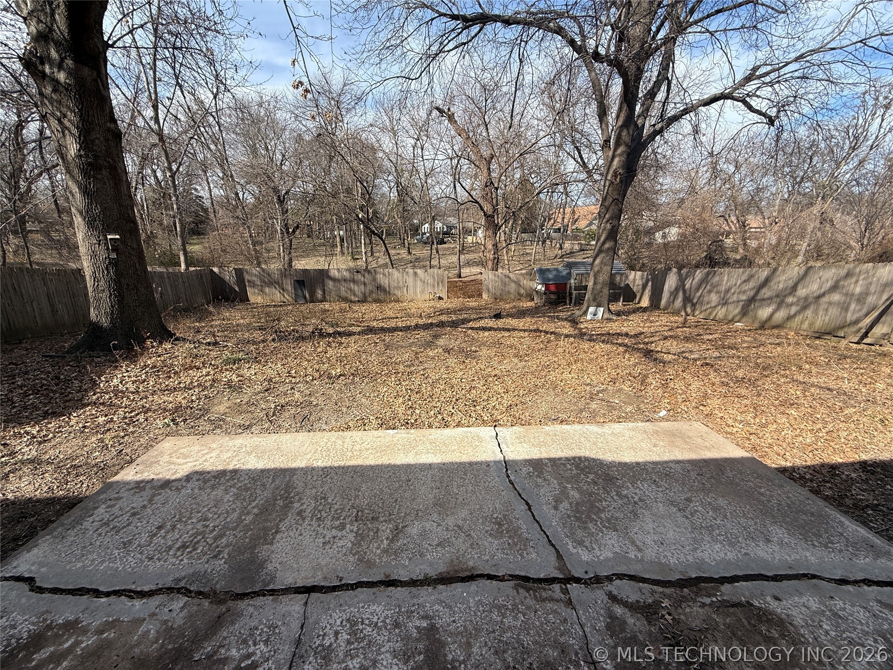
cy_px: 335
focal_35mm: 14
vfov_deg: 85.7
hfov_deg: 102.1
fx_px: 361
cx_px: 446
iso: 50
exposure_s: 1/1125
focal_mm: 2.22
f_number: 2.2
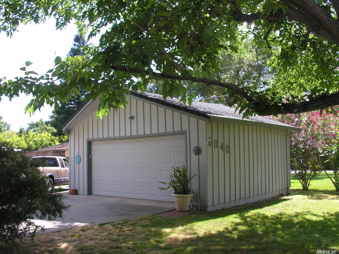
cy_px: 127
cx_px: 170
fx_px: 343
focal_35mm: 35
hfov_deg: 52.6
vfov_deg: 40.7
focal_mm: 8.9
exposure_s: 1/90.7
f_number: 4.5
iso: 50
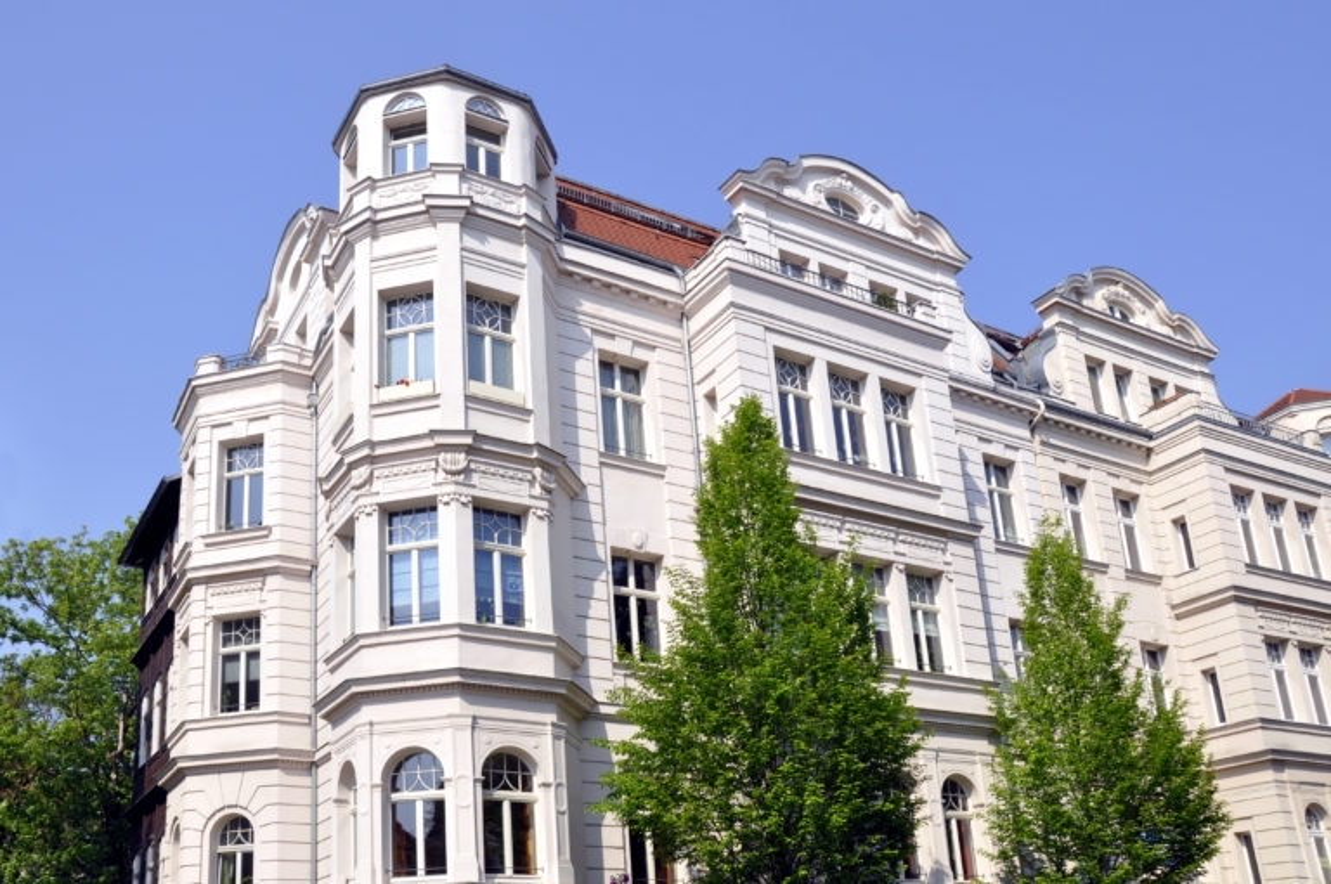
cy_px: 442
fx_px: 1163
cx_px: 666
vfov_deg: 41.6
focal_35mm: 32
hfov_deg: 59.6
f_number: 13
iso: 200
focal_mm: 21
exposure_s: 1/160
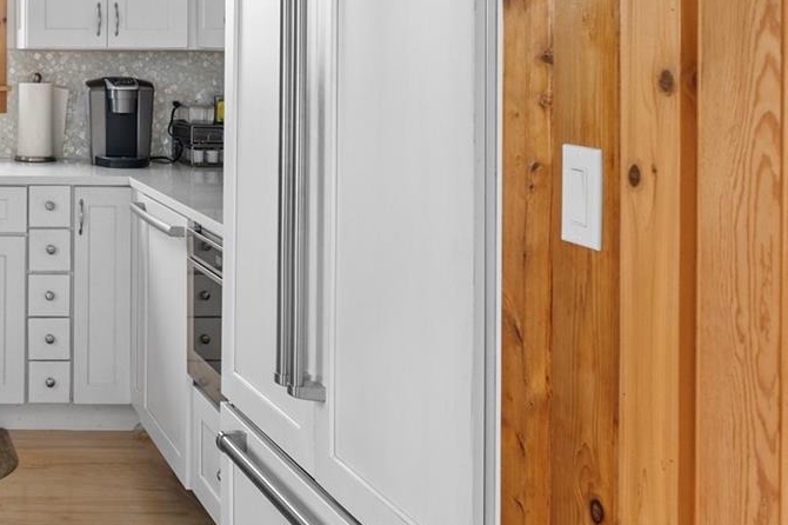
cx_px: -125
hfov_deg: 31.3
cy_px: -40
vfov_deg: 23.2
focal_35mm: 55
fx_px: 1203
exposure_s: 1/8
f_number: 7.1
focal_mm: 18
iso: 320
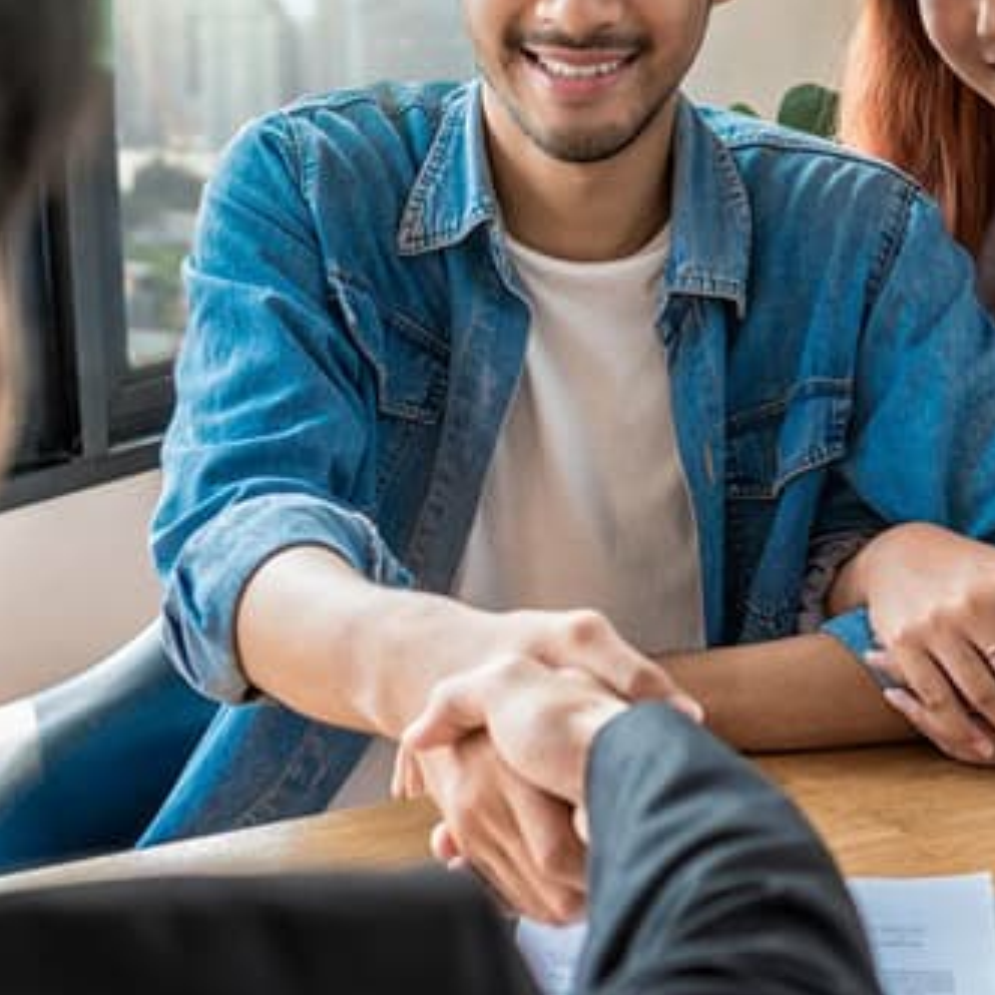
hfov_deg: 21.4
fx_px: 2627
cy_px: 400
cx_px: 652
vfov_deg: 21.4
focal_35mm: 81
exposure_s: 1/100
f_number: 3.5
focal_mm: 35
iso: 200
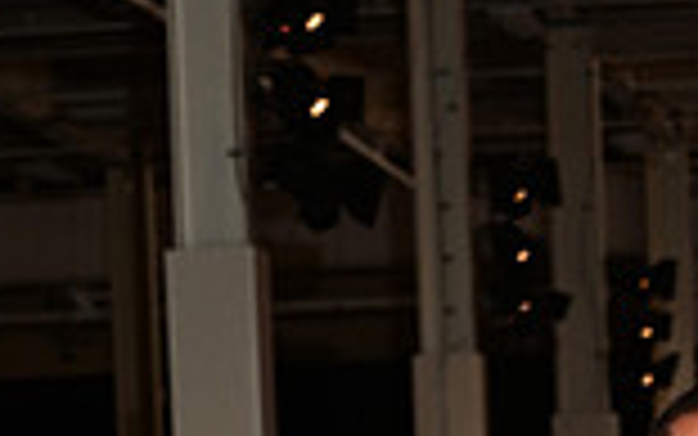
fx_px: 5081
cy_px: 1281
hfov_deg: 7.8
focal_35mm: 267
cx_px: 766
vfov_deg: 4.7
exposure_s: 1/125
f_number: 6.3
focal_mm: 70
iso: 1000
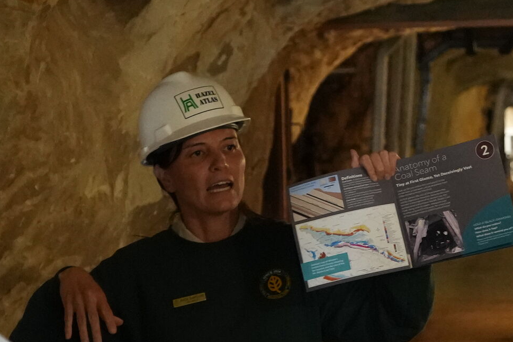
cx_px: 235
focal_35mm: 156
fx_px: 2223
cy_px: 246
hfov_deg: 13.2
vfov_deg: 8.8
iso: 5000
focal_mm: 35
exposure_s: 1/40
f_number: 2.8
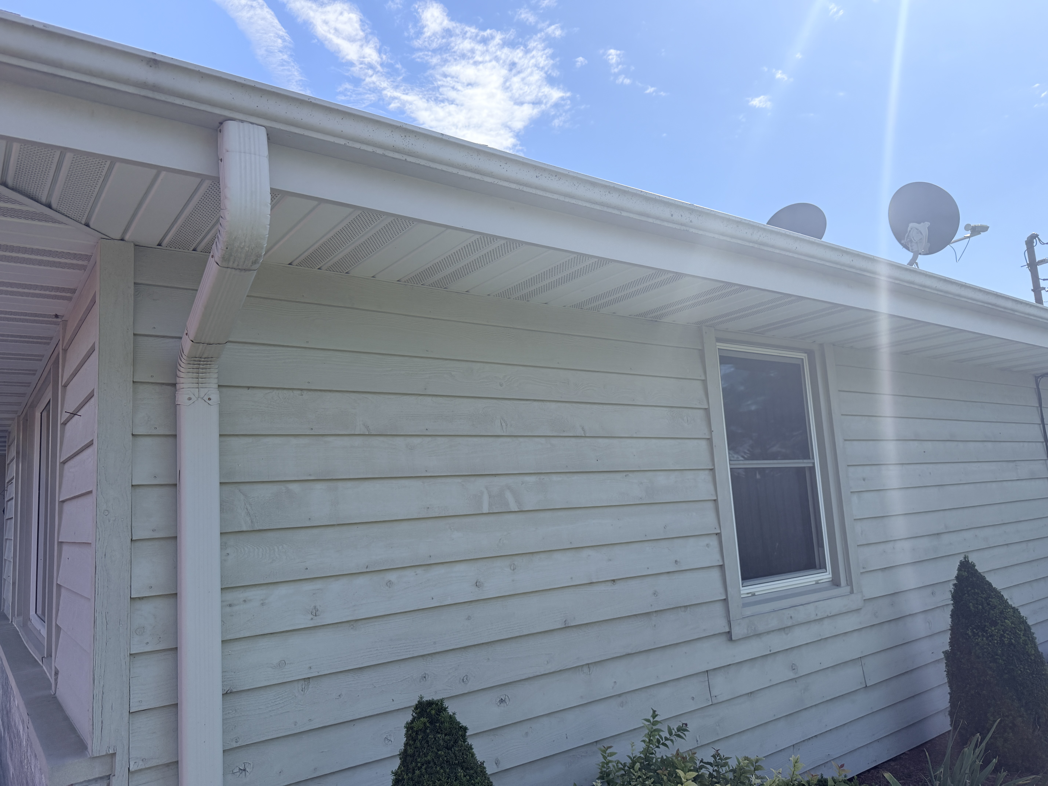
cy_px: 393
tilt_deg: +7.2
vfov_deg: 56.8
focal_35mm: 24
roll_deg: +4.5
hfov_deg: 71.6
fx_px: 727
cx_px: 524
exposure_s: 1/4167
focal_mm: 6.76
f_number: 1.78
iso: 100
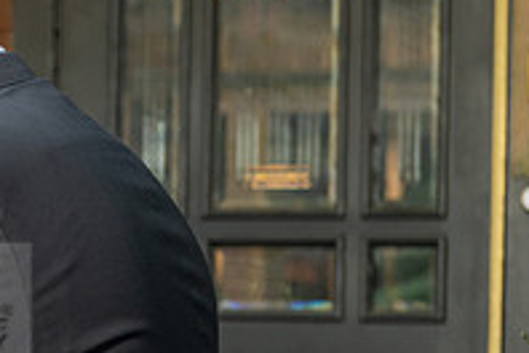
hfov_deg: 10.5
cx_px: -209
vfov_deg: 7.2
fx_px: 2806
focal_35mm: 191
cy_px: 298
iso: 400
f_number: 4.5
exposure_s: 1/125
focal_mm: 62
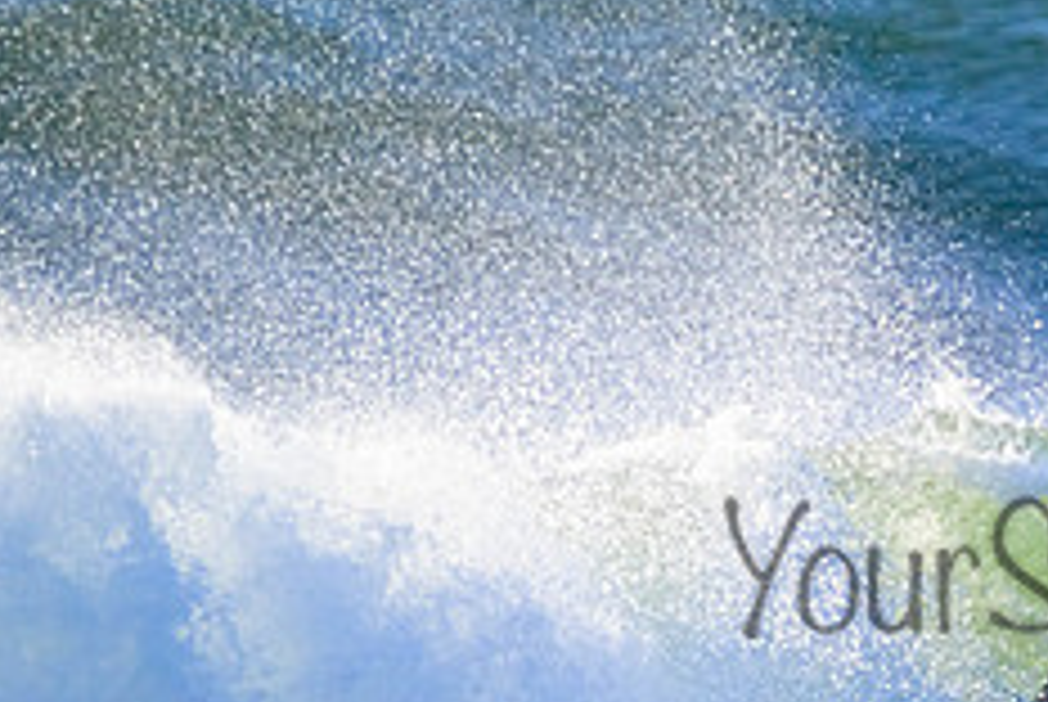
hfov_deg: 1.0
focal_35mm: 1988
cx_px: 1187
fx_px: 57945
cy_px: 529
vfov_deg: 0.7
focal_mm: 800
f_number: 11
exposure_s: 1/2000
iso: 1800
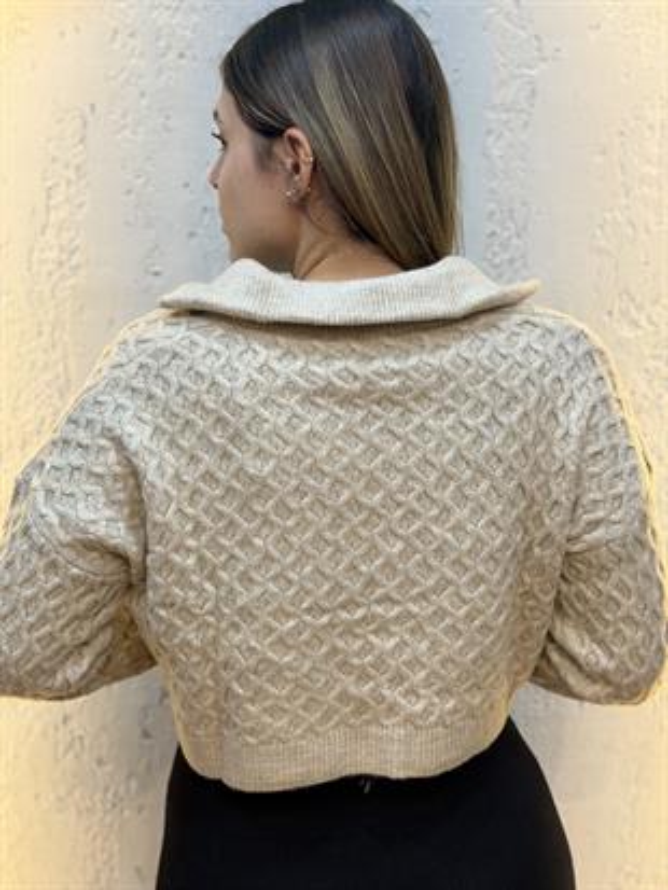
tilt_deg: -10.2
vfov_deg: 39.6
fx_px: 1234
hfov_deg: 30.3
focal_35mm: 48
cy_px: 445
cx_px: 334
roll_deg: -1.2
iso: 50
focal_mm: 6.76
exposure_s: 1/100
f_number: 1.78
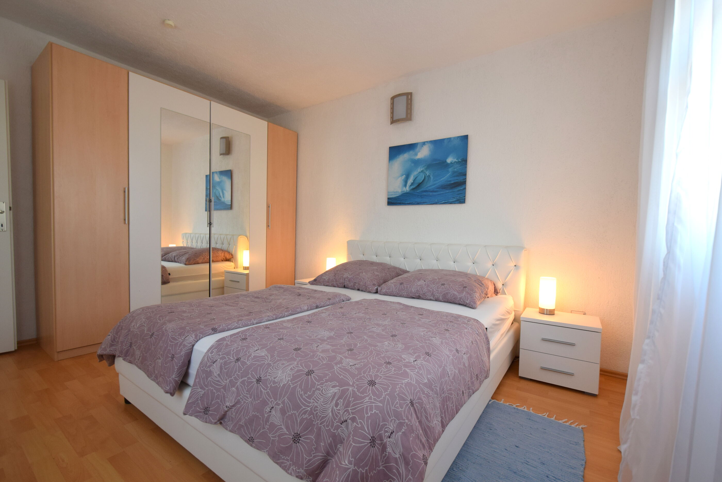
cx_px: 361
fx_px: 301
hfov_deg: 100.4
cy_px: 241
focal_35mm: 15
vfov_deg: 77.3
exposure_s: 1/100
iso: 400
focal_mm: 10
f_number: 4.5
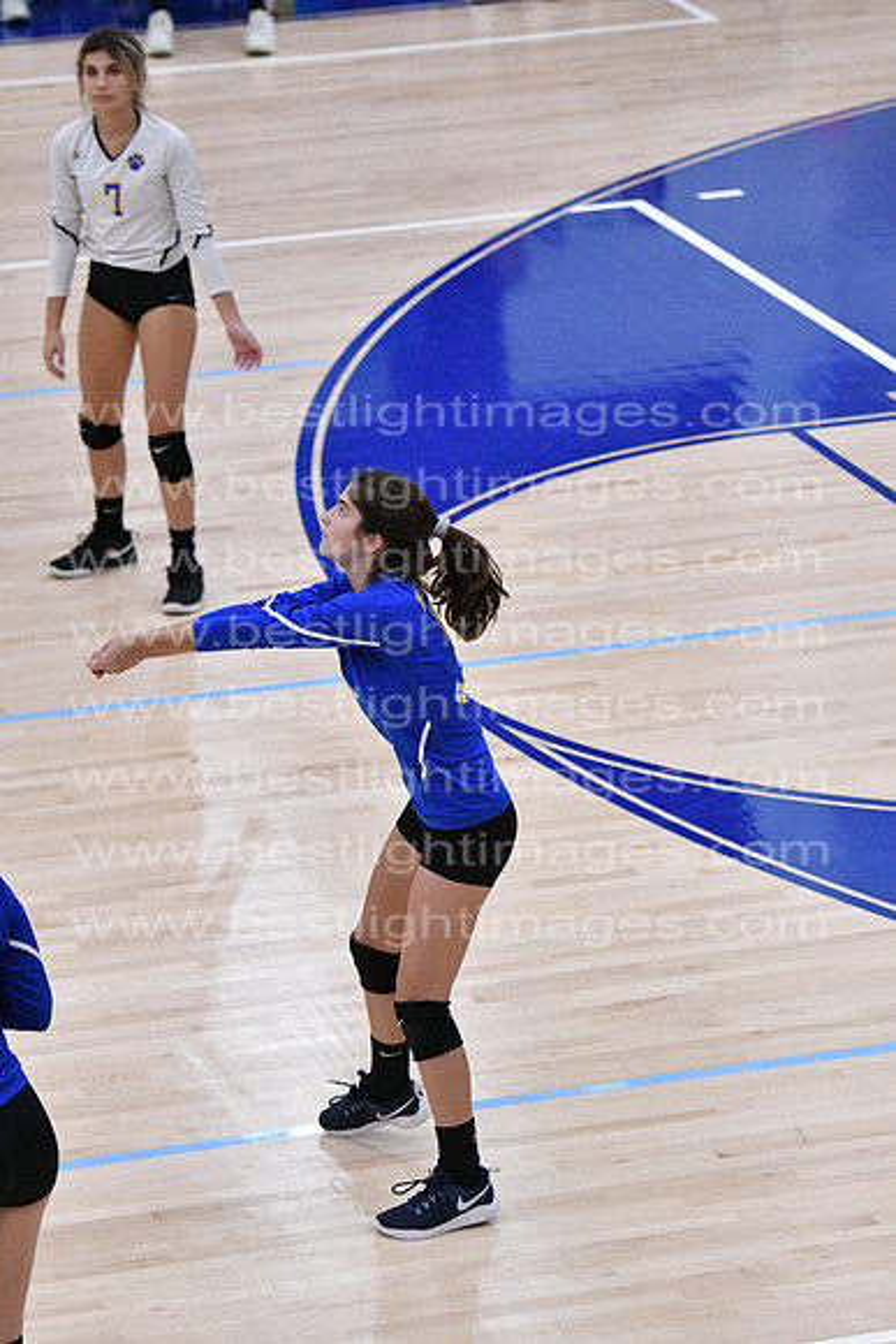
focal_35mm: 183
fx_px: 6827
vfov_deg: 11.2
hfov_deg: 7.5
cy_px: 672
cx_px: 448
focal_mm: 122
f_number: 3.2
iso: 6400
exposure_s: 1/1250
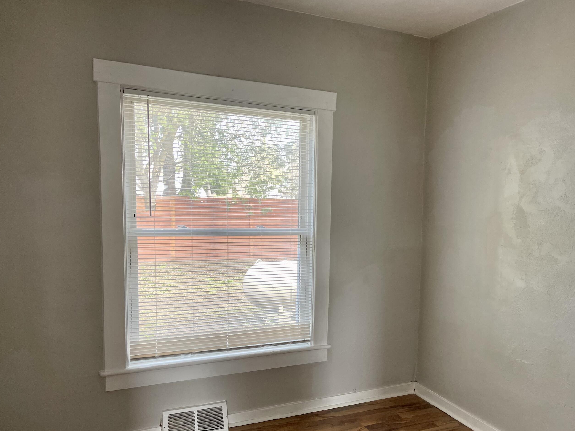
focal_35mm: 31
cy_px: 251
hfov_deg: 58.0
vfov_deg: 45.3
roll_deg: -0.3
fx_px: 515
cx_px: 340
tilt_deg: -6.4
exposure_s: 1/121
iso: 100
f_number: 1.6
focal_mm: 5.1
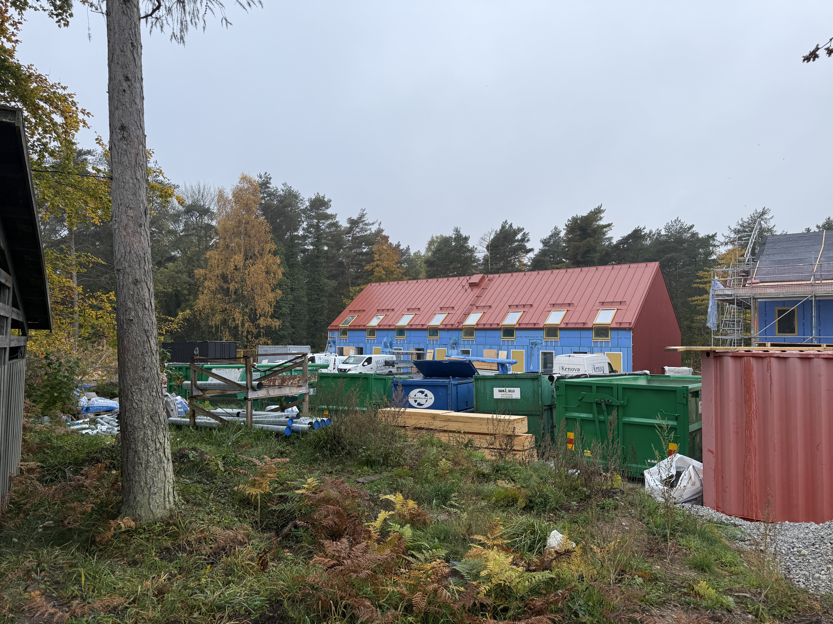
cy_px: 312
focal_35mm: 24
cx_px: 416
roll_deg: -0.8
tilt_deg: +3.1
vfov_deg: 56.8
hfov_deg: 71.6
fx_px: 578
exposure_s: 1/1005
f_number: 1.78
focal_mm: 6.76
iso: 80
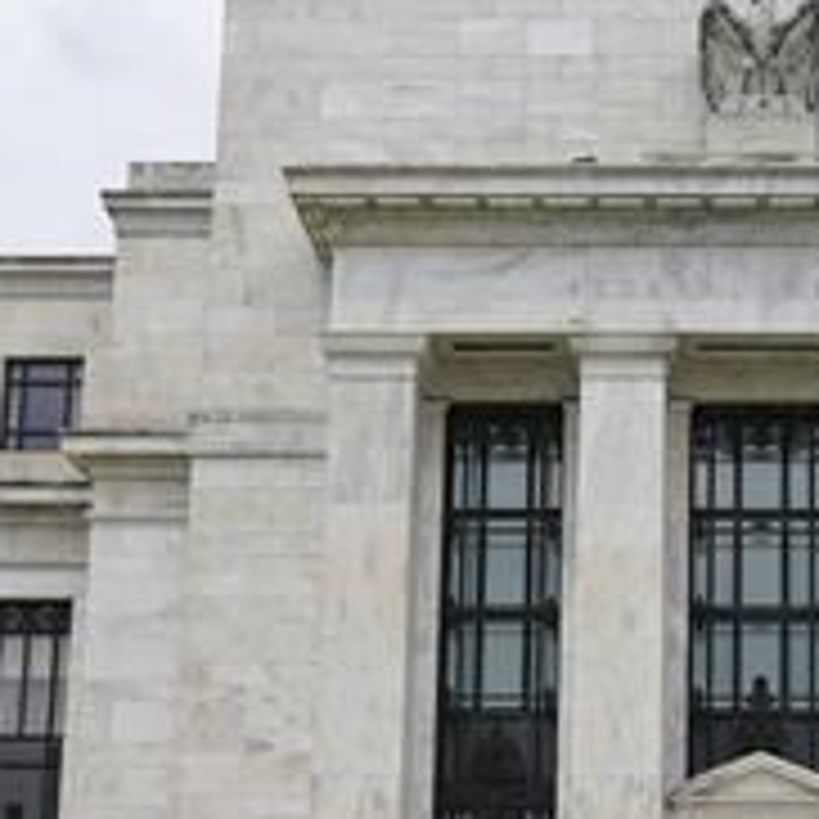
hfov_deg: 16.6
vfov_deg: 16.9
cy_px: 416
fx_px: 2757
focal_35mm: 103
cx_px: 765
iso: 200
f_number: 5.6
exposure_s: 1/1250
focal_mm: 34
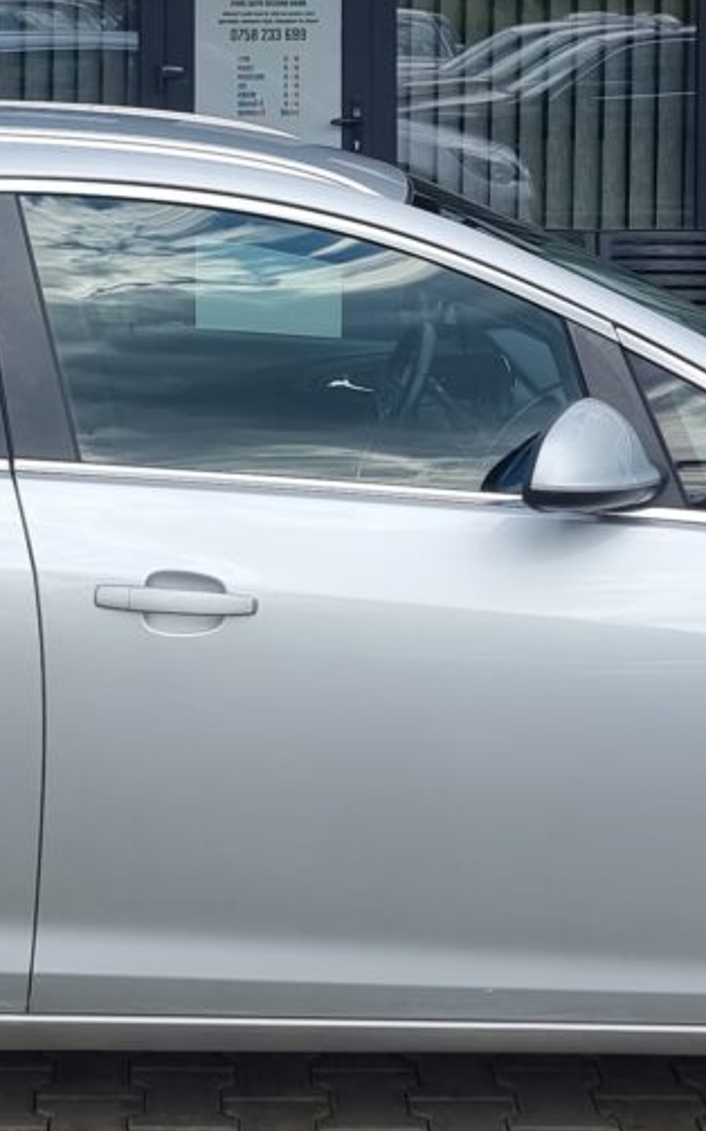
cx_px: 133
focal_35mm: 81
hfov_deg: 16.0
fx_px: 2496
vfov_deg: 24.8
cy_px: 103
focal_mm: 6.7
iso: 50
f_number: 1.8
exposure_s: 1/673
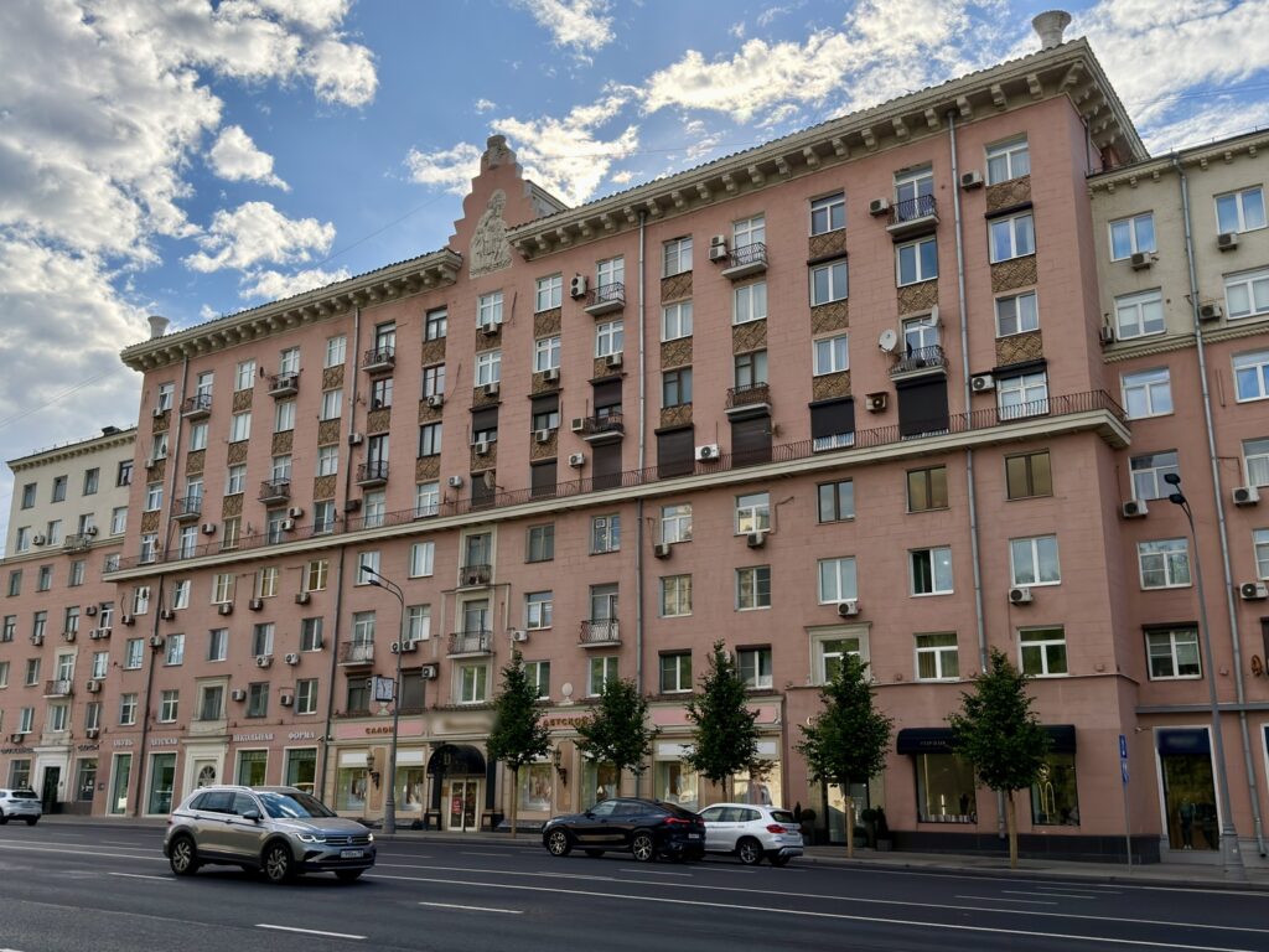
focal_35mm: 34
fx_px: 1246
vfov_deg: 41.8
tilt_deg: +13.7
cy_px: 476
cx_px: 634
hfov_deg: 54.0
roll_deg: +0.0
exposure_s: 1/9615
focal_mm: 6.76
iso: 80
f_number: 1.78
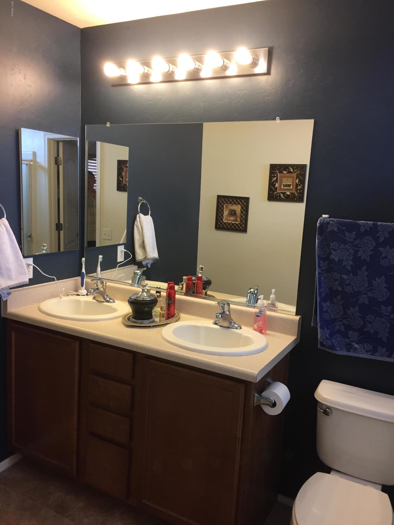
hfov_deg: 48.2
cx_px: 197
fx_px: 440
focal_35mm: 29
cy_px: 262
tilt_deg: -10.1
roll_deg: -3.2
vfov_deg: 61.7
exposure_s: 1/30
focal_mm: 4.15
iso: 50
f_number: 2.2
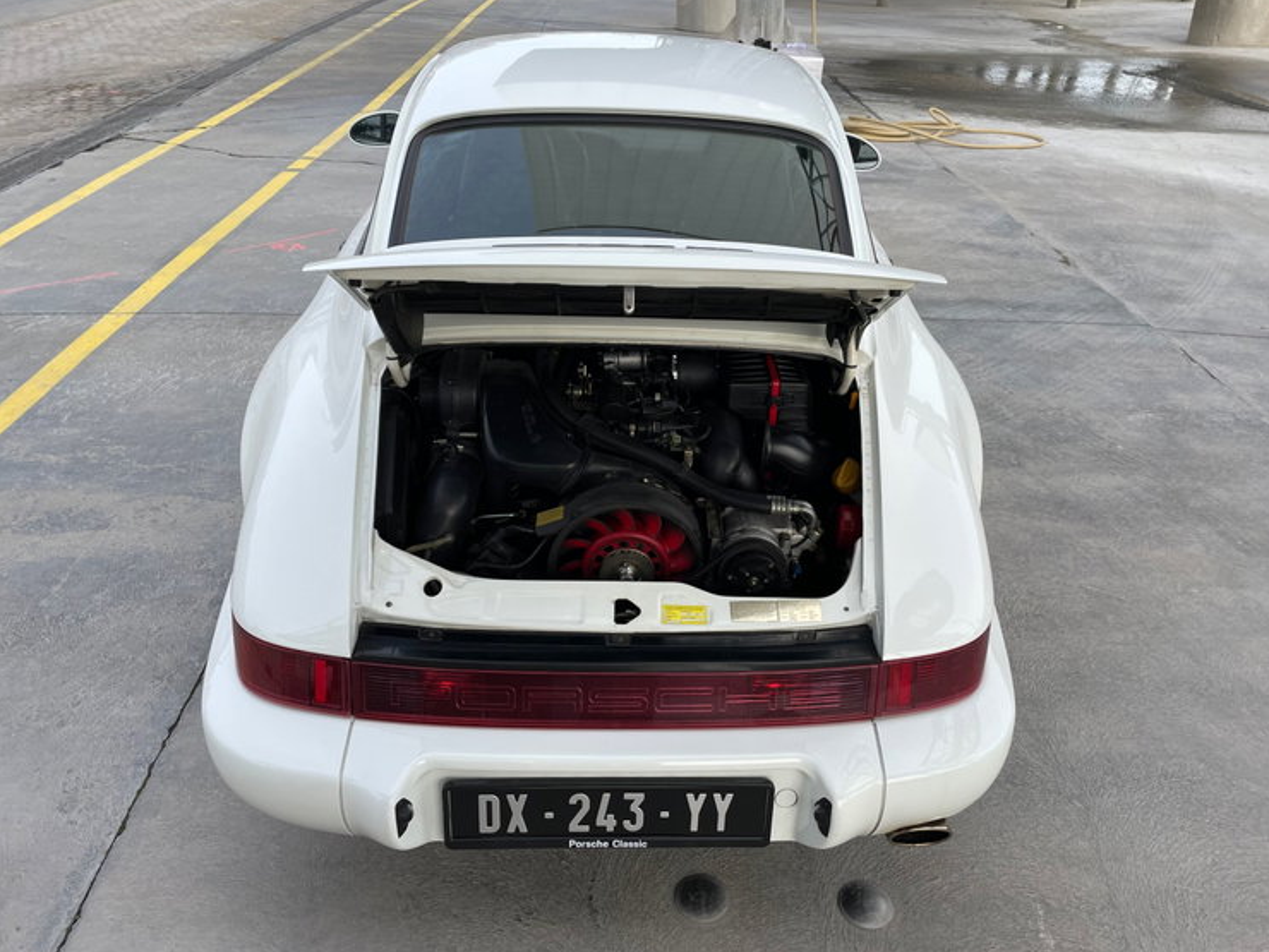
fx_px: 990
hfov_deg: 65.3
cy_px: 461
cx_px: 657
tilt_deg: -29.6
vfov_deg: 51.3
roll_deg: +1.6
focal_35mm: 27
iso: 32
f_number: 1.6
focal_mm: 4.2
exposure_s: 1/1453
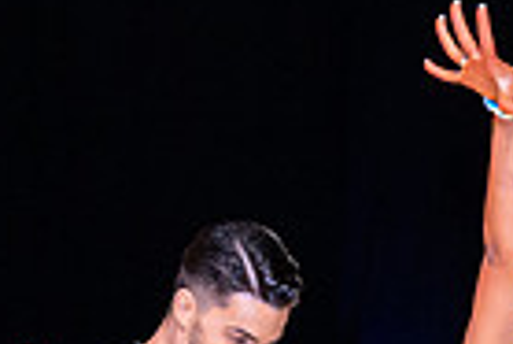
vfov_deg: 4.3
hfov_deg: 6.5
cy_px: 776
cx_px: 498
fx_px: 4479
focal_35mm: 314
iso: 3200
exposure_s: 1/400
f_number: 4
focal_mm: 65
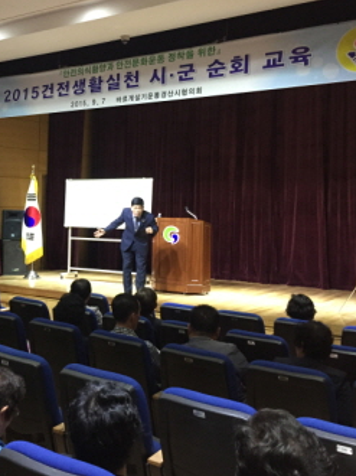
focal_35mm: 44
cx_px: 61
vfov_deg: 42.9
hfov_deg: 31.8
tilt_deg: -0.9
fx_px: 604
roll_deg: -2.6
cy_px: 219
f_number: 2.2
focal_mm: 4.15
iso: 250
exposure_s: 1/24
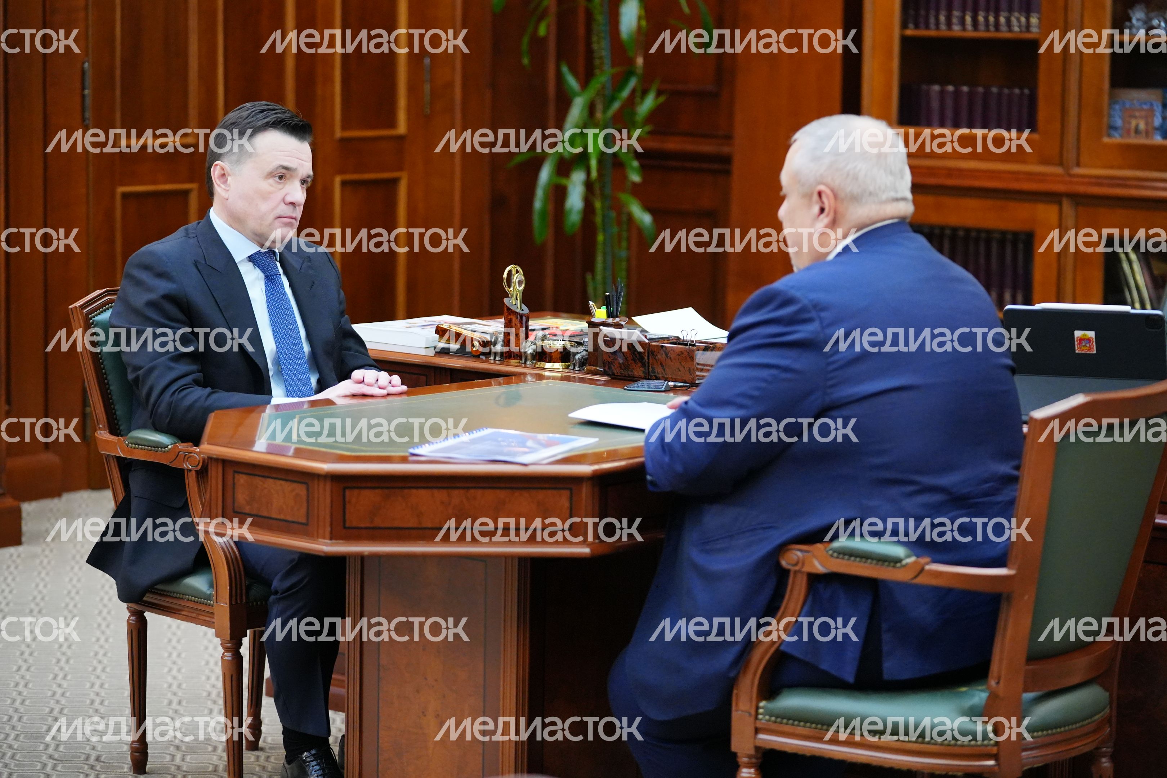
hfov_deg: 20.4
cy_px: 389
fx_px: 3241
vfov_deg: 13.7
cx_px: 584
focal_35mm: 100
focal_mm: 100
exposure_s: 1/250
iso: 4000
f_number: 3.2
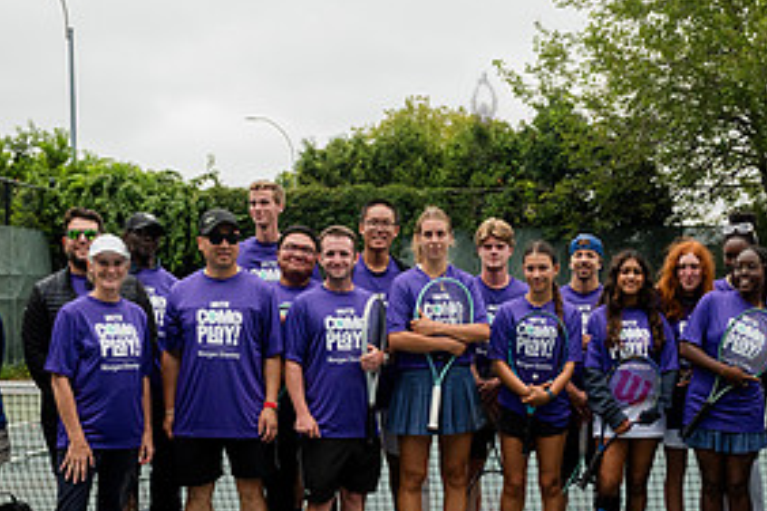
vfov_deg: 25.3
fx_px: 1129
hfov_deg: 37.1
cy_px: 362
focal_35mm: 53
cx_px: 512
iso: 1000
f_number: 5
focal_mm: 24
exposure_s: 1/640
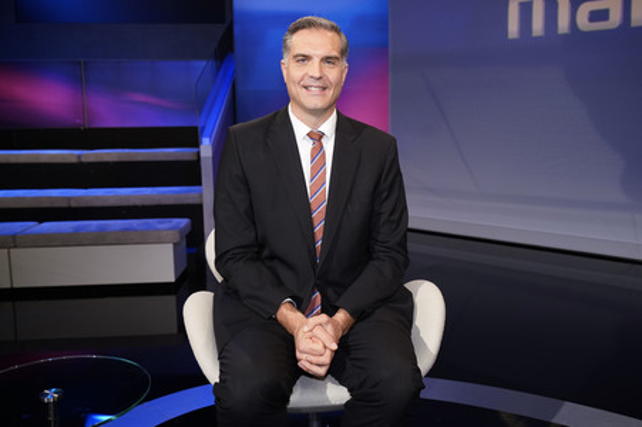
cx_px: 321
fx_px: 552
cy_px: 214
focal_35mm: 31
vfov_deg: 42.3
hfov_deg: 60.3
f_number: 5
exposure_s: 1/125
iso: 2000
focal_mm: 31
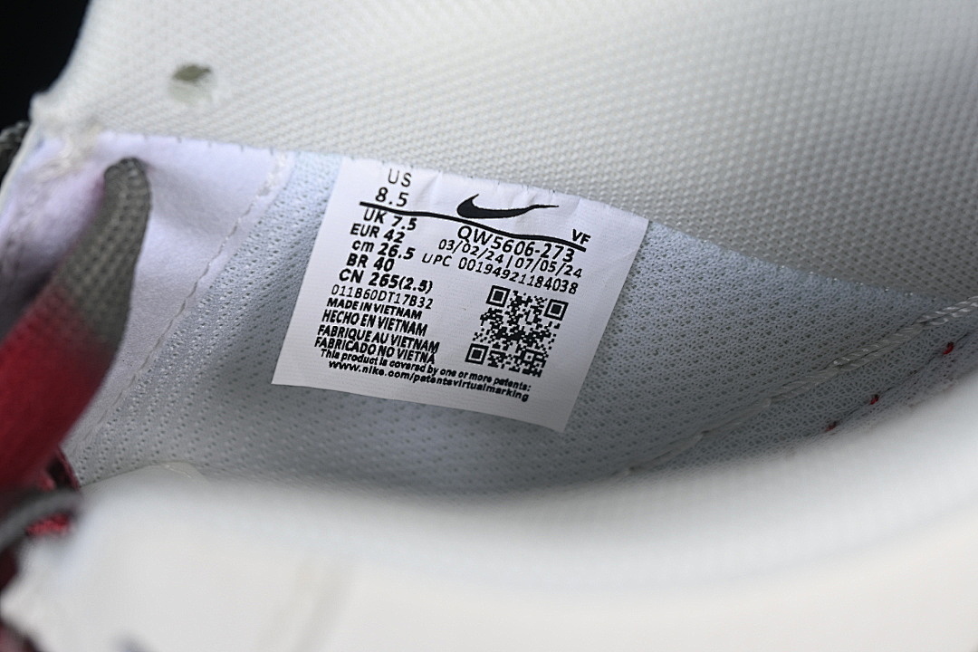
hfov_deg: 27.0
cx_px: 489
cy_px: 326
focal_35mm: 75
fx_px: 2037
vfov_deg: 18.2
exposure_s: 1/80
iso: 160
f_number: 7.1
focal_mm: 50
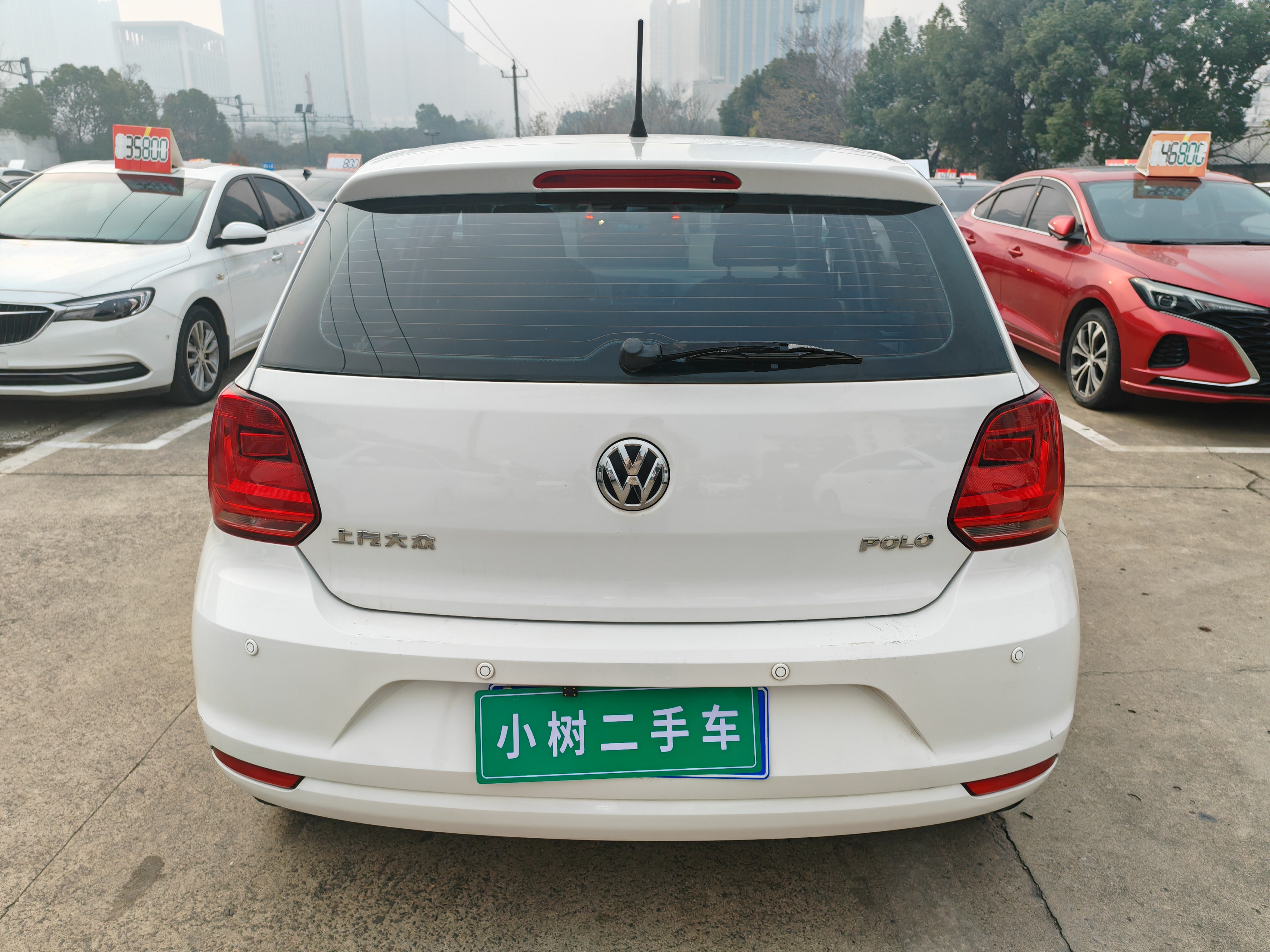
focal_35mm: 27
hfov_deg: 65.3
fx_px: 991
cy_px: 476
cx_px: 635
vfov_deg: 51.4
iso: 50
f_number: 1.9
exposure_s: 1/280
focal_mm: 6.12
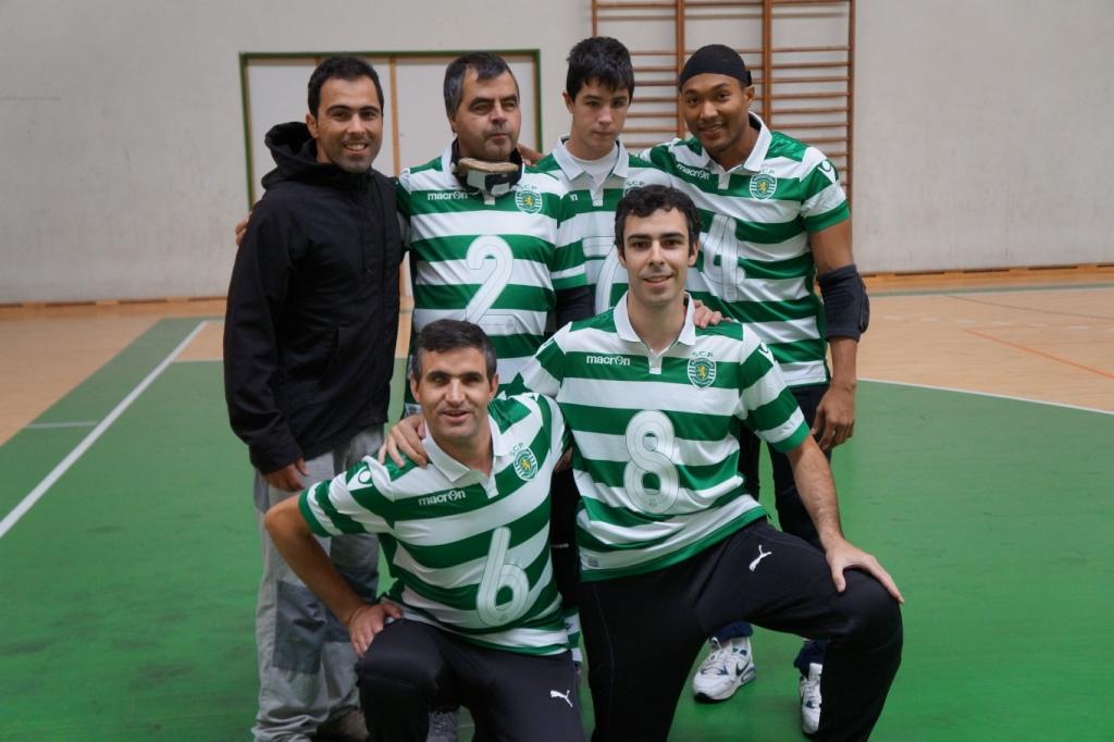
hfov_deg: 41.1
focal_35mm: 48
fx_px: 1485
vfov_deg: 28.1
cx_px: 557
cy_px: 371
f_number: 4
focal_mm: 32
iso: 1250
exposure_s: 1/160
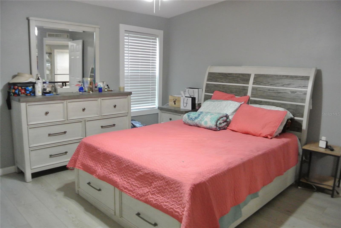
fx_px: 256
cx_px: 170
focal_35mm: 27
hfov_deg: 67.3
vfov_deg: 48.0
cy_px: 114
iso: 1800
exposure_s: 1/60
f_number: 3.5
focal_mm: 10
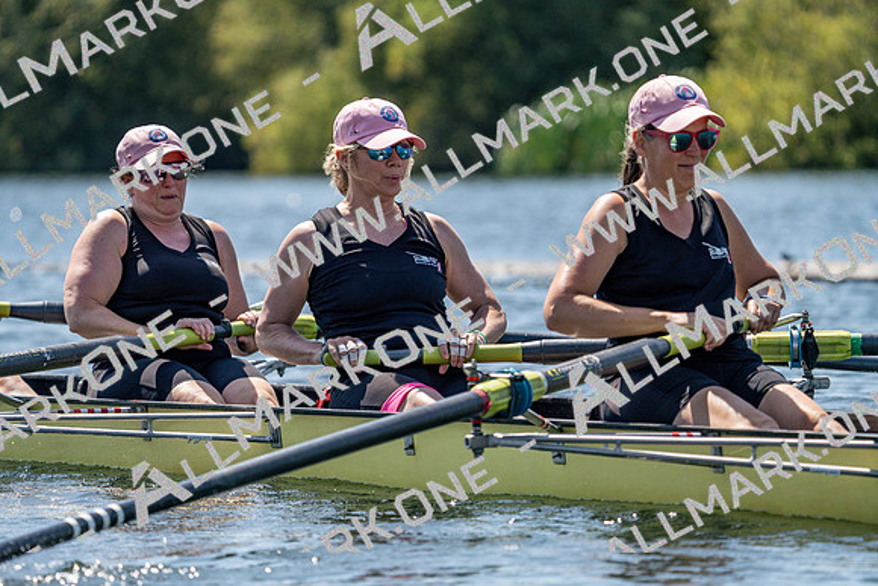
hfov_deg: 6.7
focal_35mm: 306
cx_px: 439
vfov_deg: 4.5
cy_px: 293
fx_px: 7464
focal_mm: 306
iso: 400
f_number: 6.3
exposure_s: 1/2000
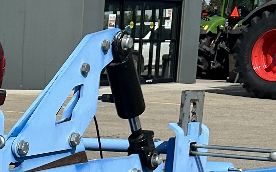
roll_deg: +0.5
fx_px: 1031
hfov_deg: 14.3
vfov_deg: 9.1
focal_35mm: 137
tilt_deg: -14.7
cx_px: -135
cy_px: 317
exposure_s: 1/5882
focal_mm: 5.7
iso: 50
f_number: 1.5
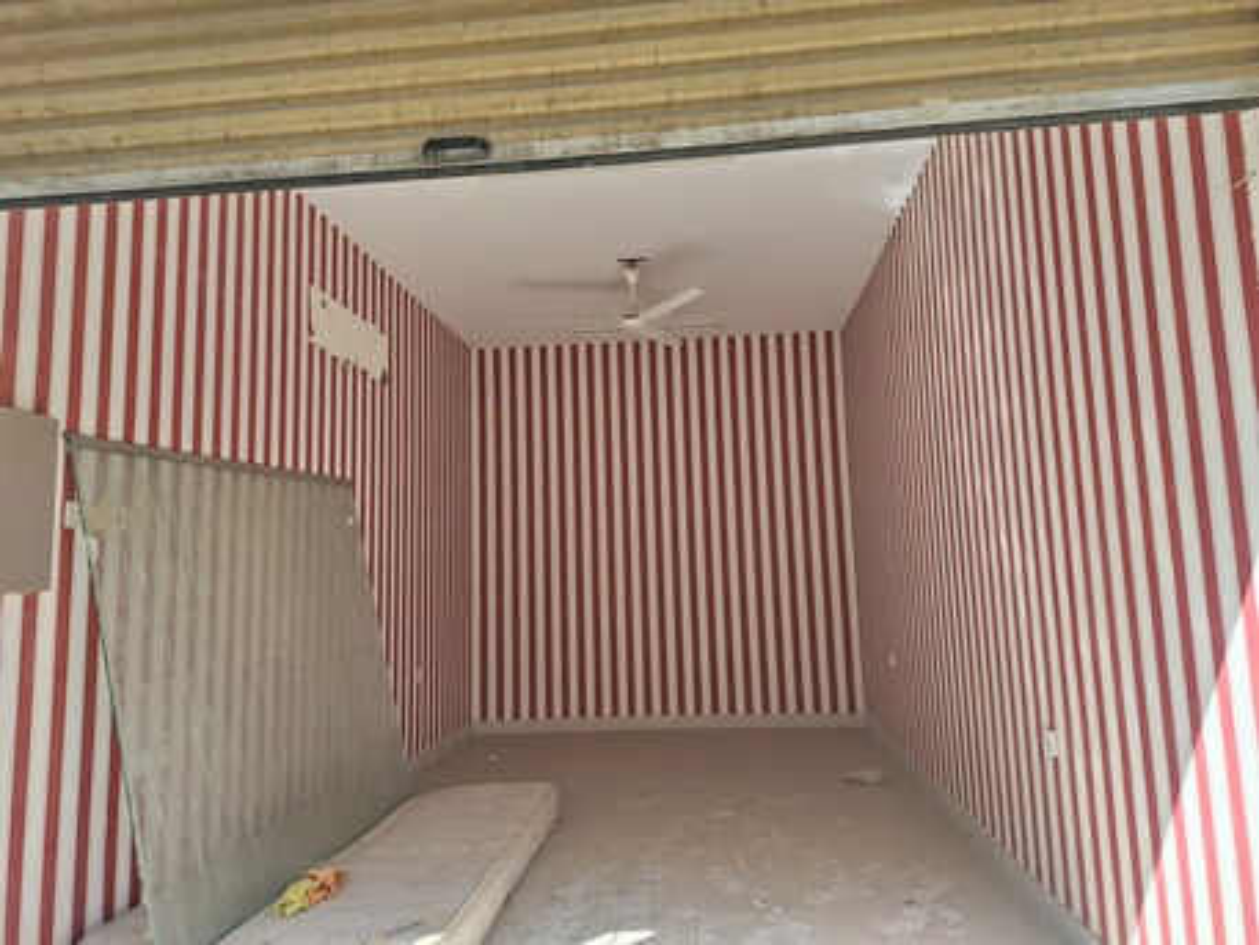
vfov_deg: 58.9
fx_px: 837
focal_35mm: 23
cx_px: 630
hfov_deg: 73.9
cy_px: 472
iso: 40
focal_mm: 5.54
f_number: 1.8
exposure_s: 1/688
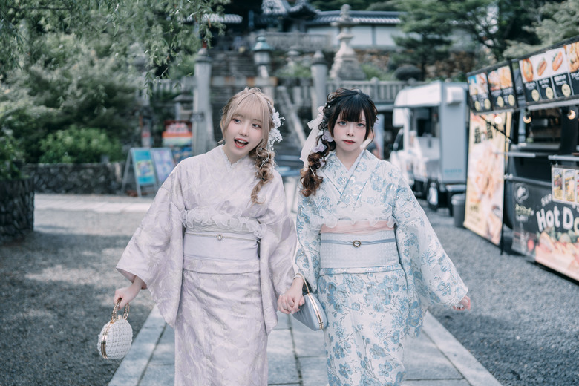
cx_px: 290
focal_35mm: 35
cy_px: 193
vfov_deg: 37.9
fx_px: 563
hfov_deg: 54.4
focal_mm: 35
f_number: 1.4
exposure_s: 1/3200
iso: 64
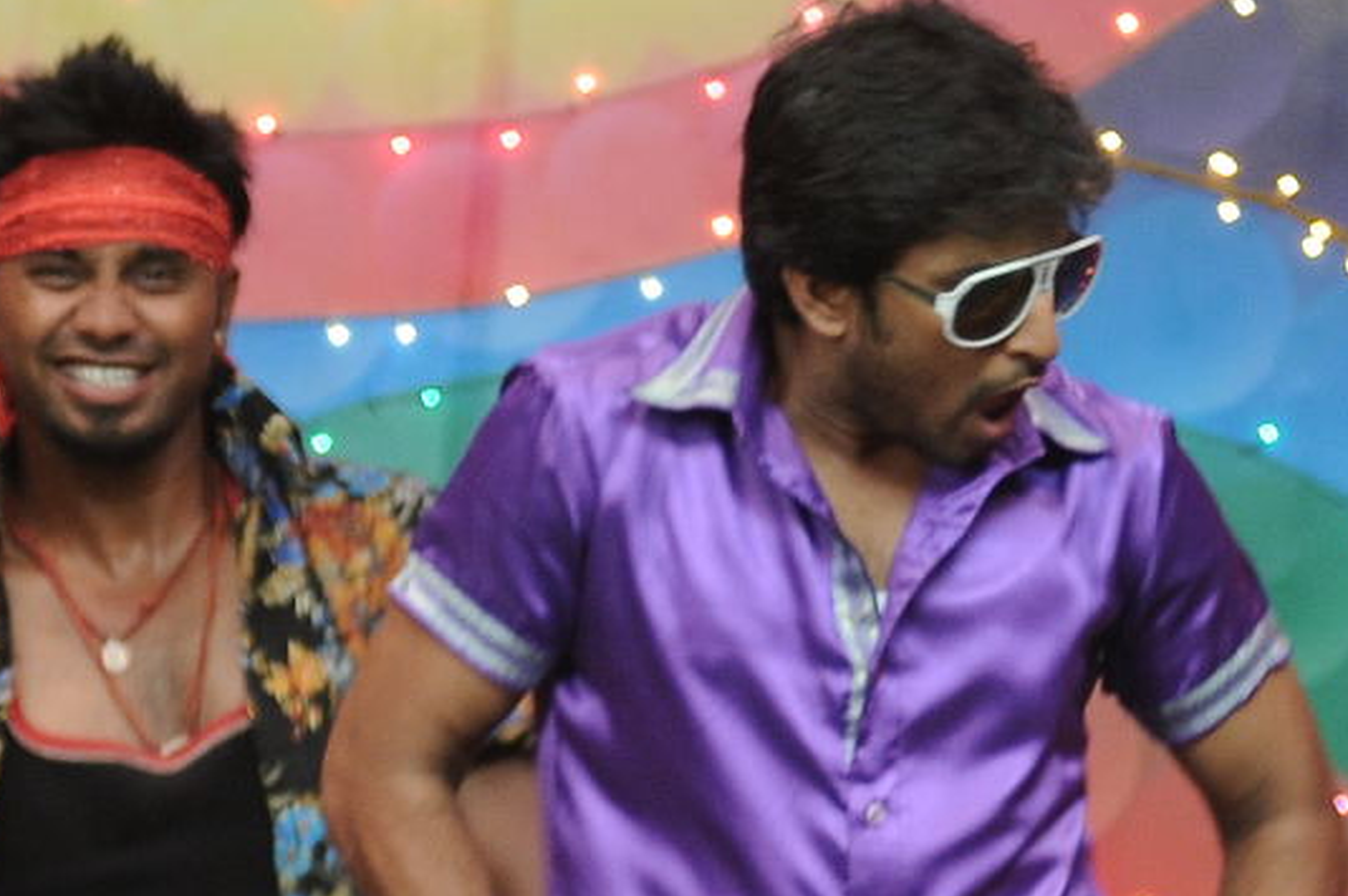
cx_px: 813
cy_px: 1002
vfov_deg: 1.9
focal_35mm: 719
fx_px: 26894
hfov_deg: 2.9
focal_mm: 125
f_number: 2.8
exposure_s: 1/100
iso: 500
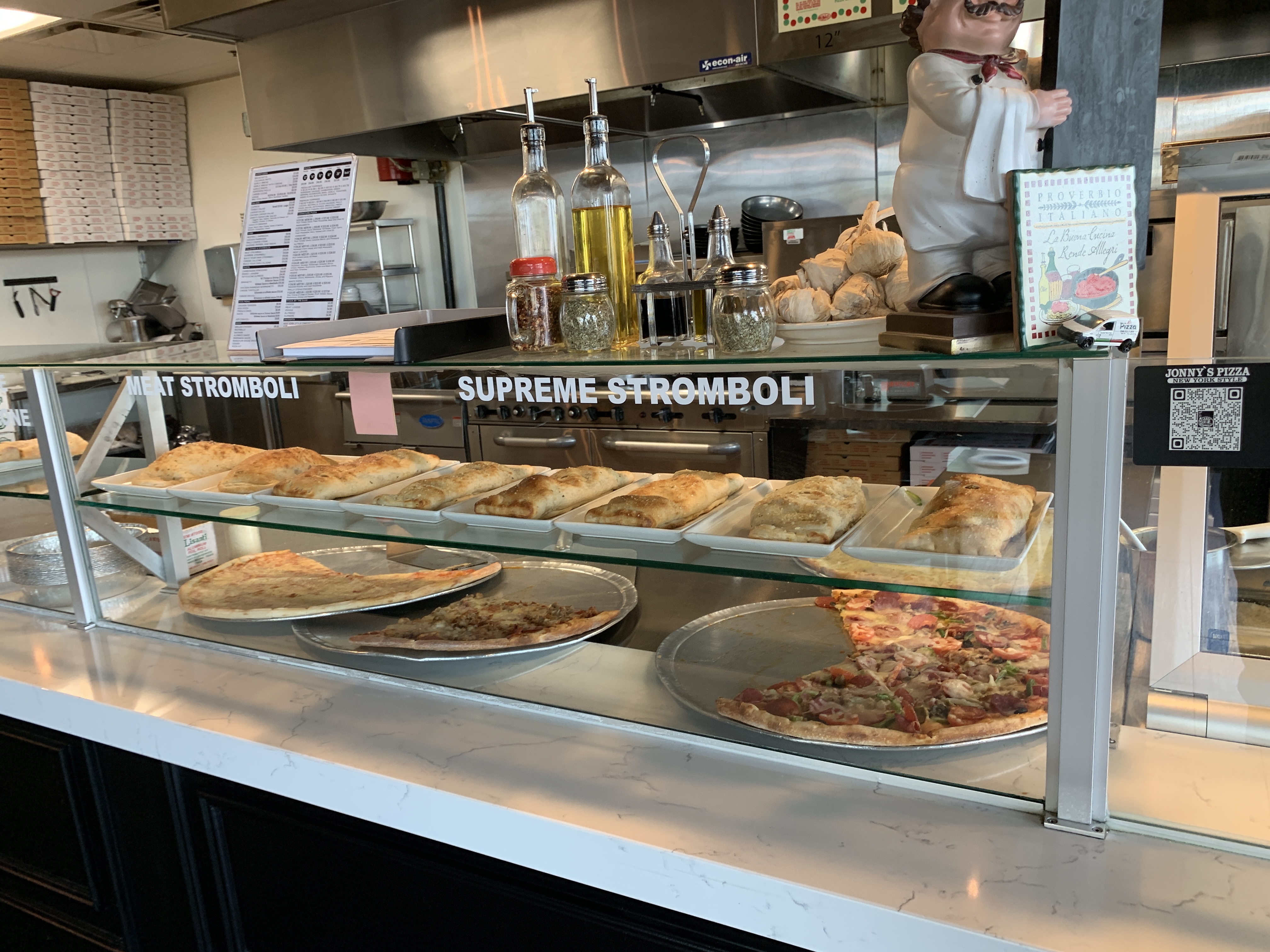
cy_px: 476
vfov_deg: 53.1
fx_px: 954
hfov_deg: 67.3
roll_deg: +5.6
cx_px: 635
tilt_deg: -12.7
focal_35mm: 26
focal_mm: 4.25
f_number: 1.8
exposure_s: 1/60
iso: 64
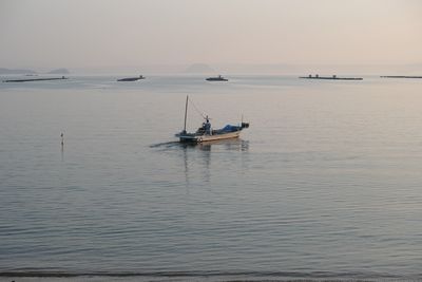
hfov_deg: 27.0
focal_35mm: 75
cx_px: 211
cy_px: 141
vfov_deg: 18.2
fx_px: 879
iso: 100
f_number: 5.6
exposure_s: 1/320
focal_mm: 50
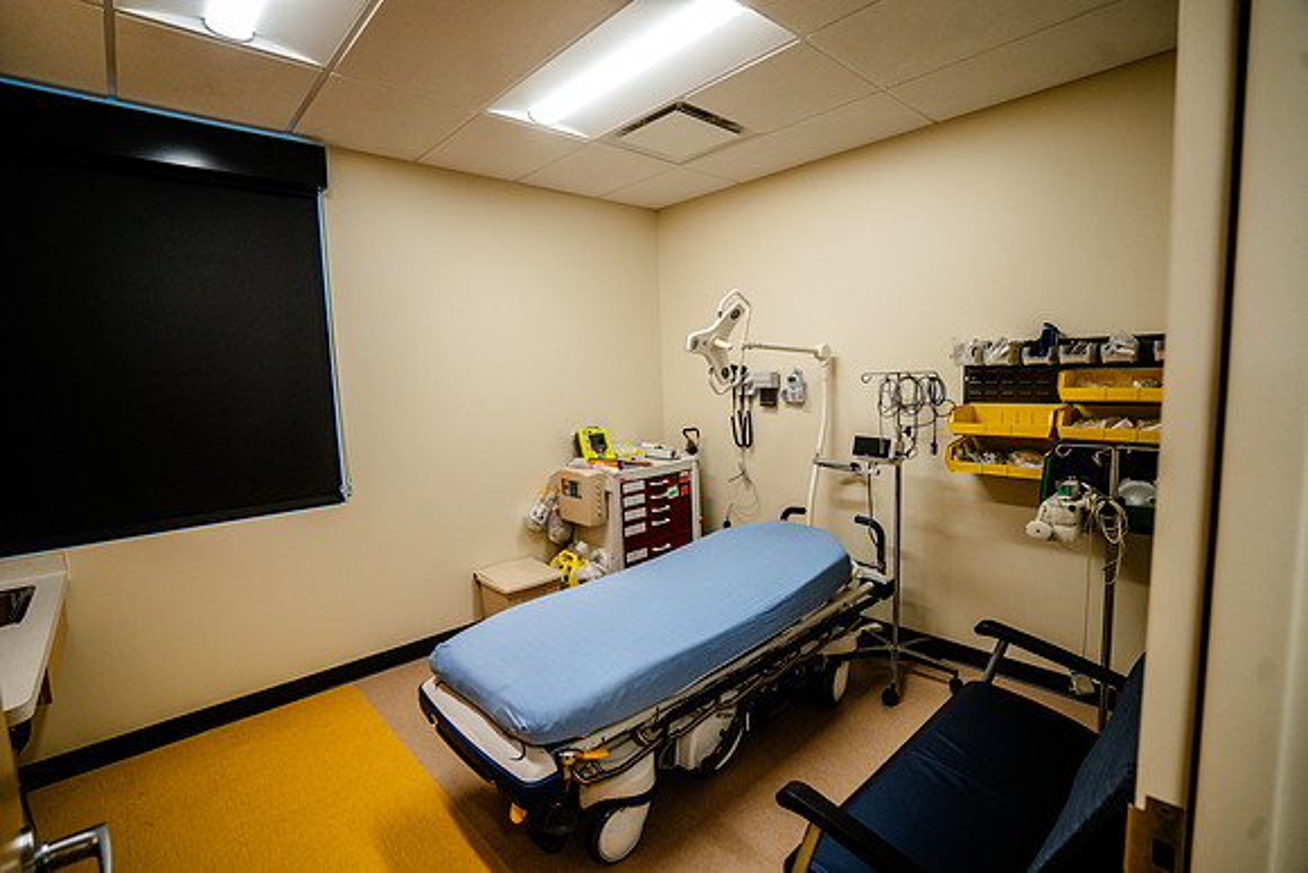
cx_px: 654
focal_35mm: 16
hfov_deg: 96.7
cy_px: 436
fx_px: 581
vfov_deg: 73.8
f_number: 4
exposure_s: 1/160
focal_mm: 16
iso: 1000
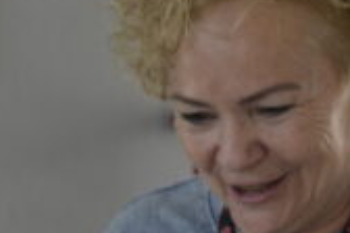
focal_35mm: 438
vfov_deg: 3.1
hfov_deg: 4.7
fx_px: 4258
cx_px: 510
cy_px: 147
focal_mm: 48
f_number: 5.6
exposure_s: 1/125
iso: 320
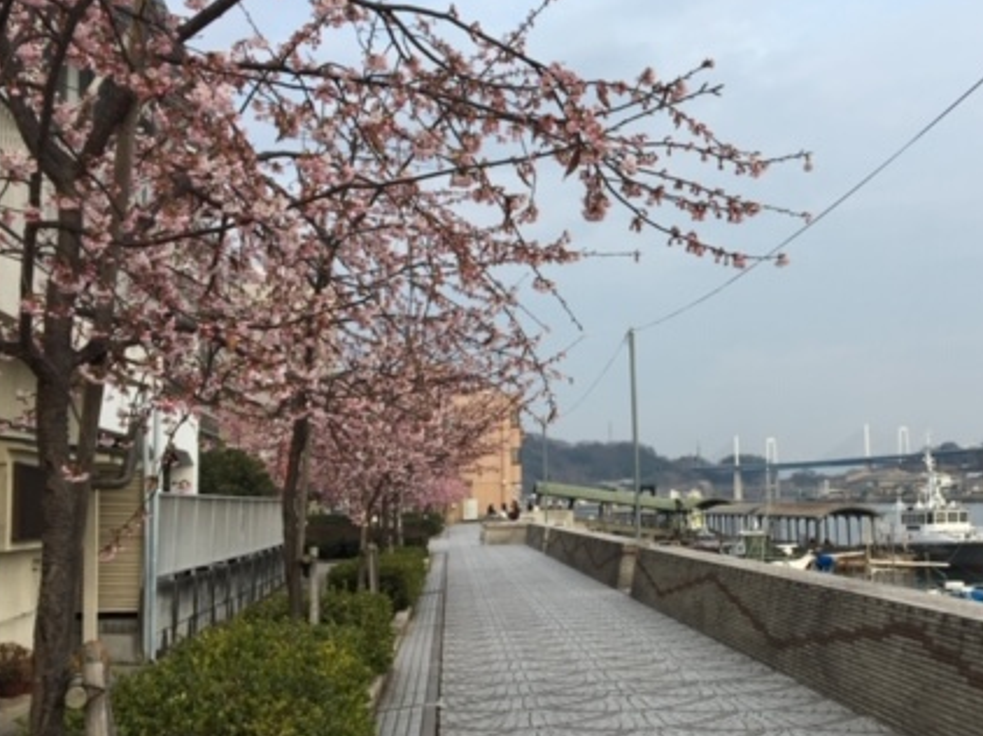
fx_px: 1249
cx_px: 641
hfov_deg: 42.5
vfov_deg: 32.8
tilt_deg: +4.8
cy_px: 377
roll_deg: +1.0
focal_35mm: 44
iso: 25
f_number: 2.2
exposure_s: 1/416
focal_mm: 4.15
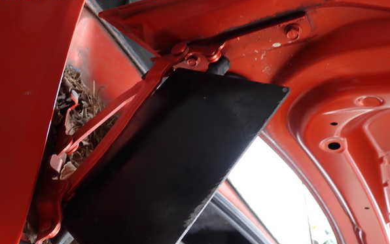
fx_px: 340
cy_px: 132
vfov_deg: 39.4
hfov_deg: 59.6
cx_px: 196
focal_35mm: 32
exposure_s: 1/60
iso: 125
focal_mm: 5.4
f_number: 2.3
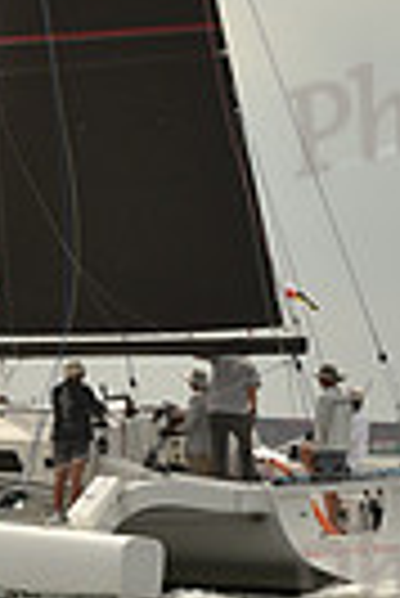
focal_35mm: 305
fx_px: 5070
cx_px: 56
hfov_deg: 4.5
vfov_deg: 6.7
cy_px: -108
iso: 250
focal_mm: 70
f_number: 13
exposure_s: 1/640
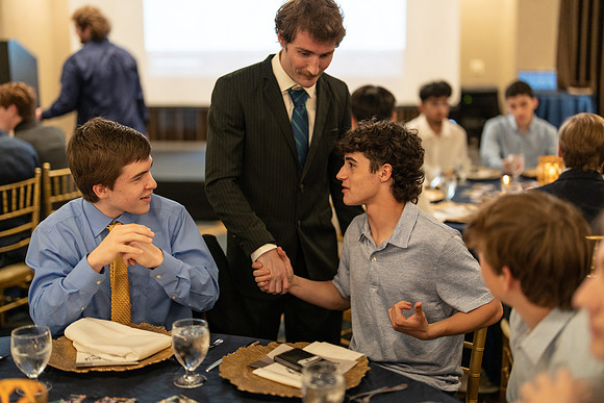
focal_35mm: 50
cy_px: 202
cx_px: 302
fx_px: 839
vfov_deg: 27.0
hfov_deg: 39.6
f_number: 1.2
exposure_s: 1/320
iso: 1250
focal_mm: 50
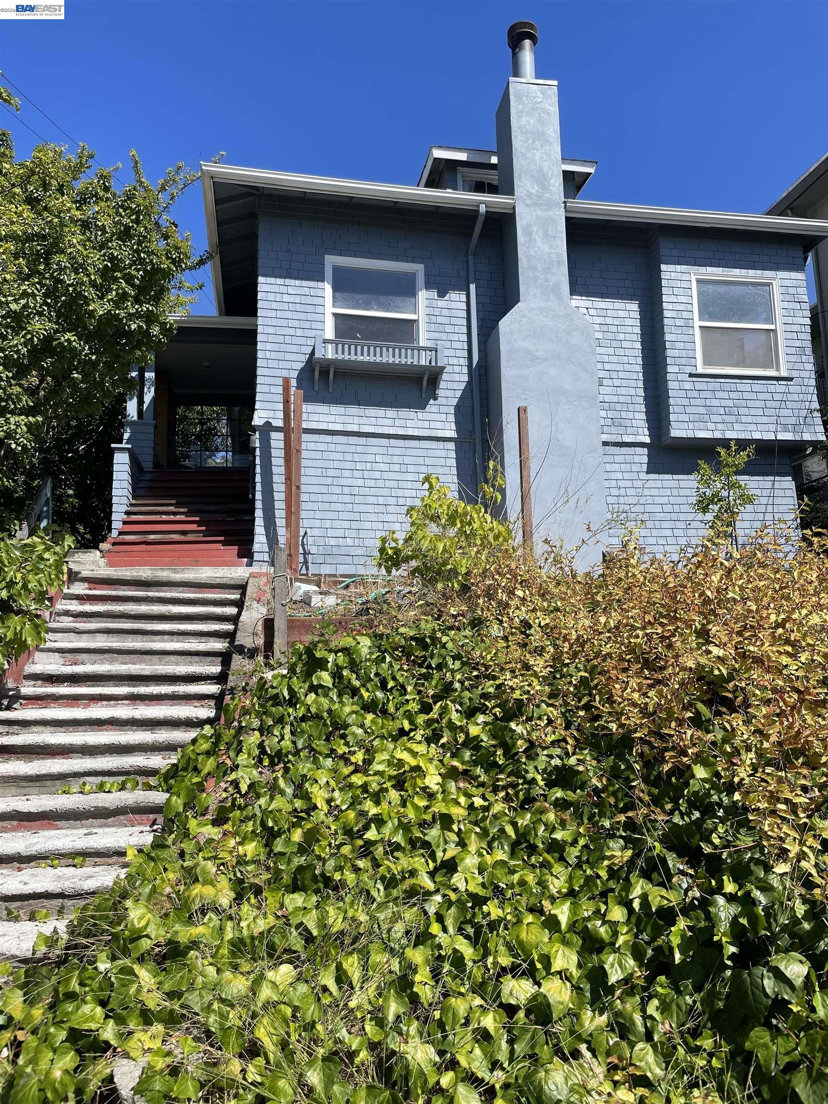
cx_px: 414
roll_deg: +2.1
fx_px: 829
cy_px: 552
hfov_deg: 53.1
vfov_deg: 67.3
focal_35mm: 26
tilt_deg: +9.5
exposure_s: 1/3125
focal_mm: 4.2
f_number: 1.6
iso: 32
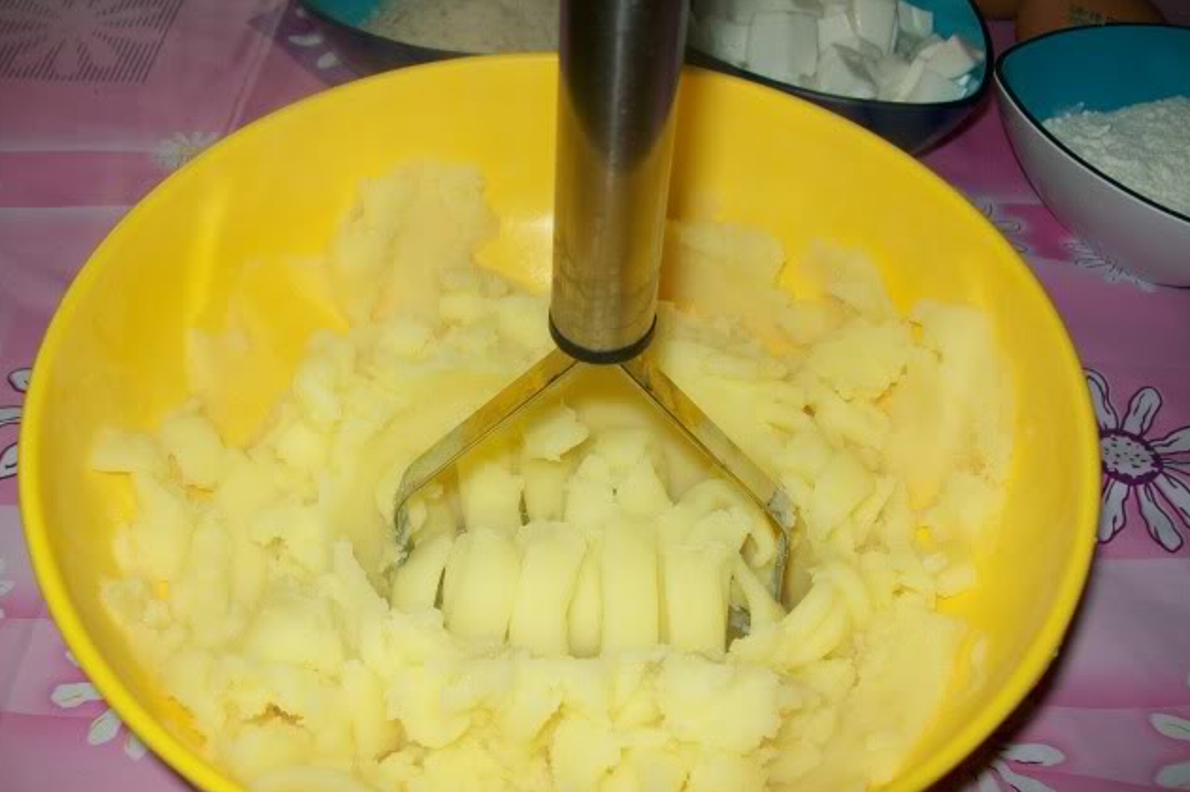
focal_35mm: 38
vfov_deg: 35.0
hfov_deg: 50.7
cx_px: 590
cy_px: 449
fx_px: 1255
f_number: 2.7
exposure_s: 1/60
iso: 64
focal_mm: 6
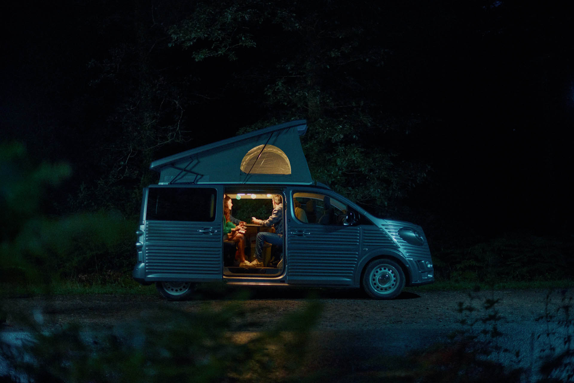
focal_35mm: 50
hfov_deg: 39.6
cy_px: 192
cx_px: 287
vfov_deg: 27.0
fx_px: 797
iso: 1600
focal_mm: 50
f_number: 1.4
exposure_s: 1/80
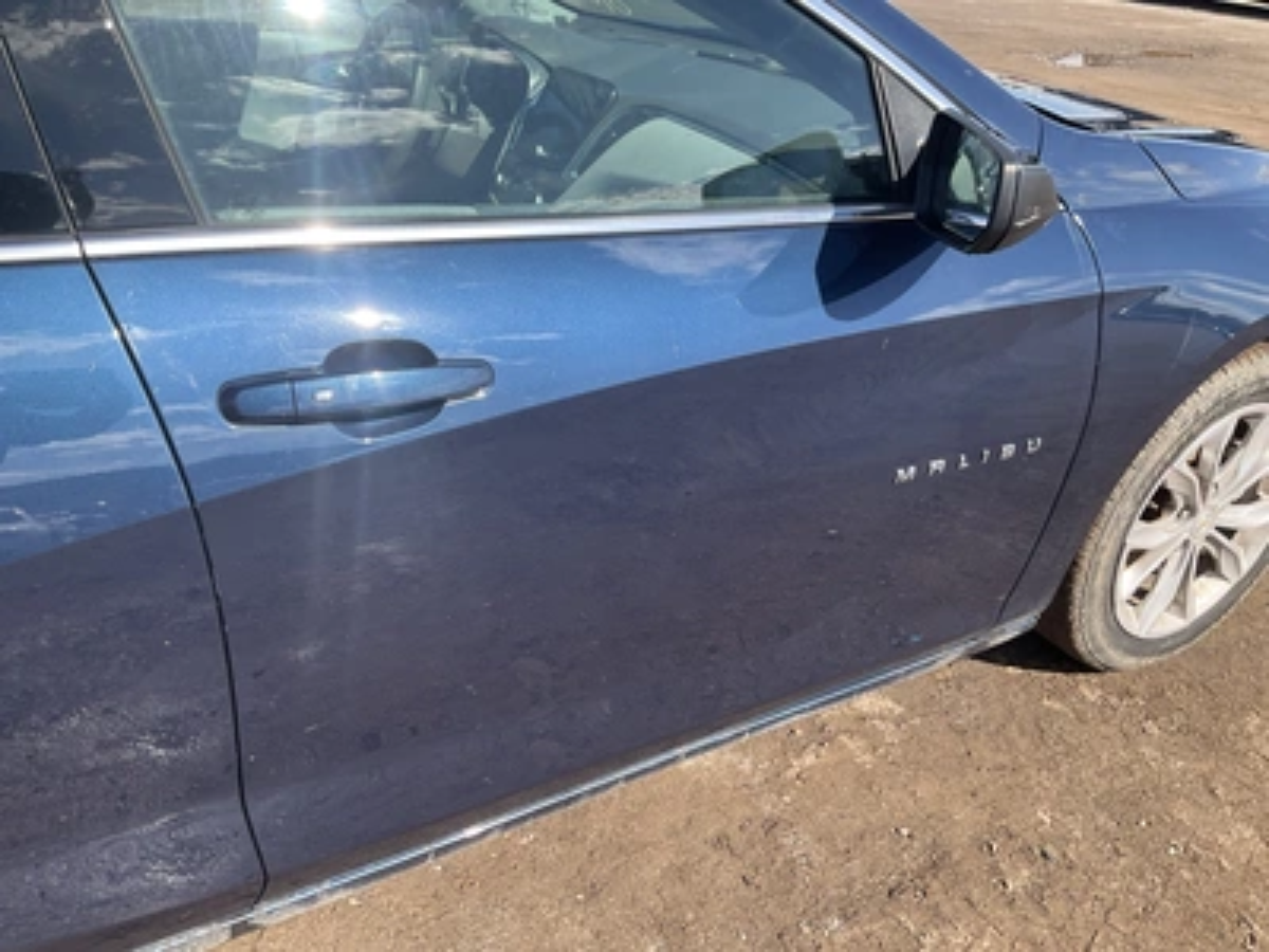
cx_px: 634
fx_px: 1063
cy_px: 476
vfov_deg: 48.2
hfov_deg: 61.7
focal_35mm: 29
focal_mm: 3
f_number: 1.8
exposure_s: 1/781
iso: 25
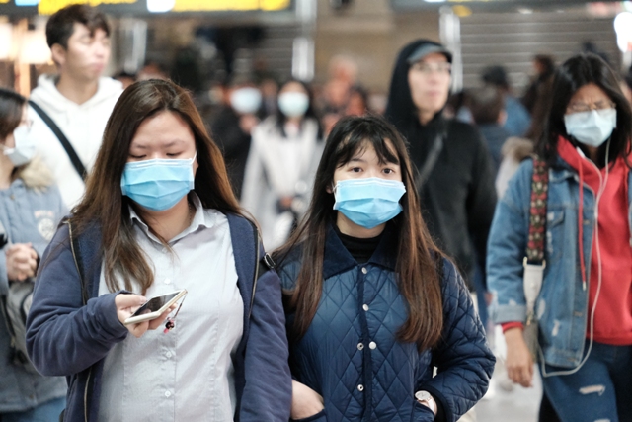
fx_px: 5268
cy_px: 211
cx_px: 316
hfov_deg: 6.9
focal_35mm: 300
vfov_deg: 4.6
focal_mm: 200
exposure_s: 1/180
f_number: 4.8
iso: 10000
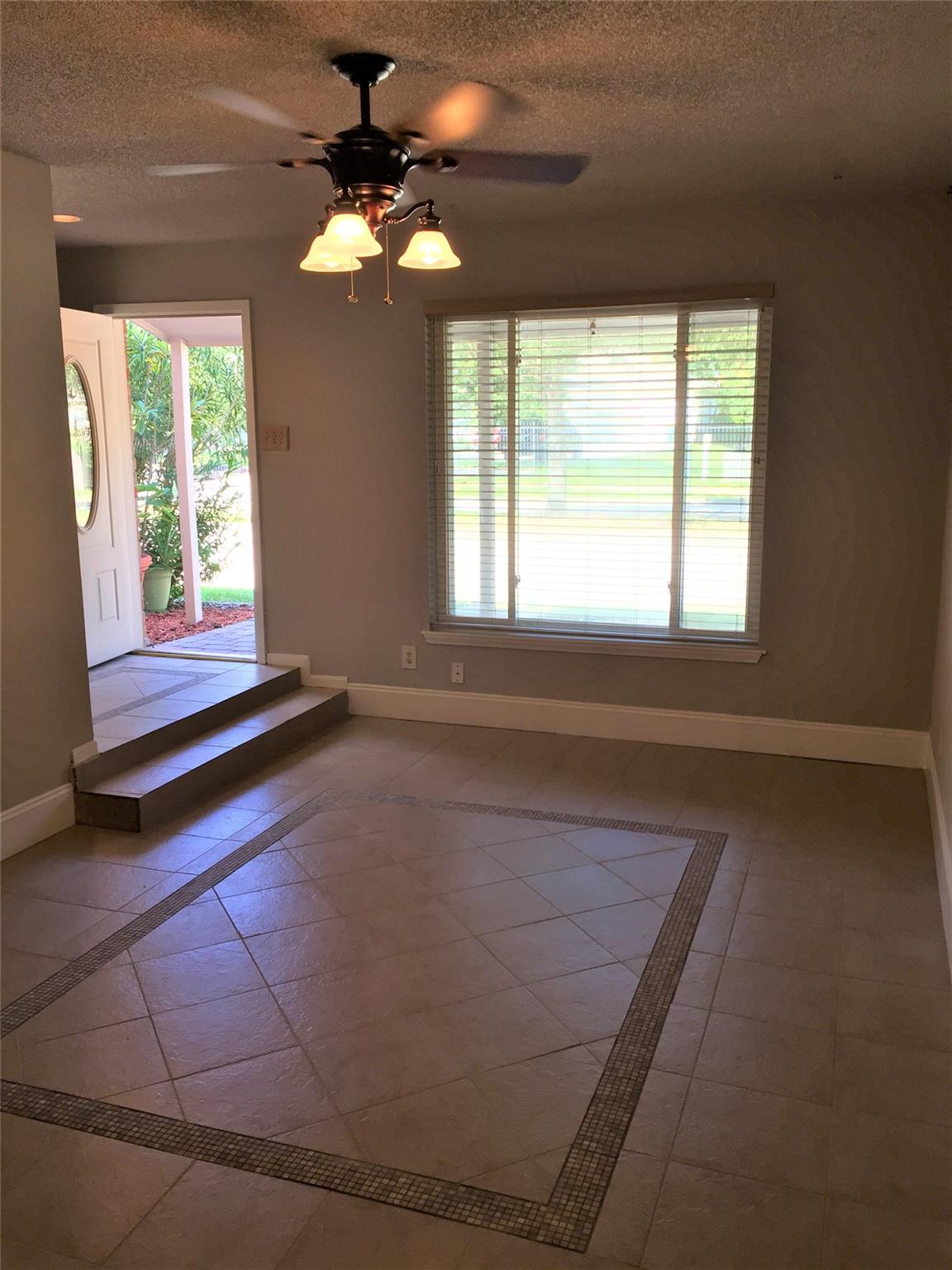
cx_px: 476
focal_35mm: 29
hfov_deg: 48.2
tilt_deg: -9.2
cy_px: 635
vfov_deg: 61.7
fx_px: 1063
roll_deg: +1.0
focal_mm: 4.15
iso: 40
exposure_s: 1/60
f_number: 2.2
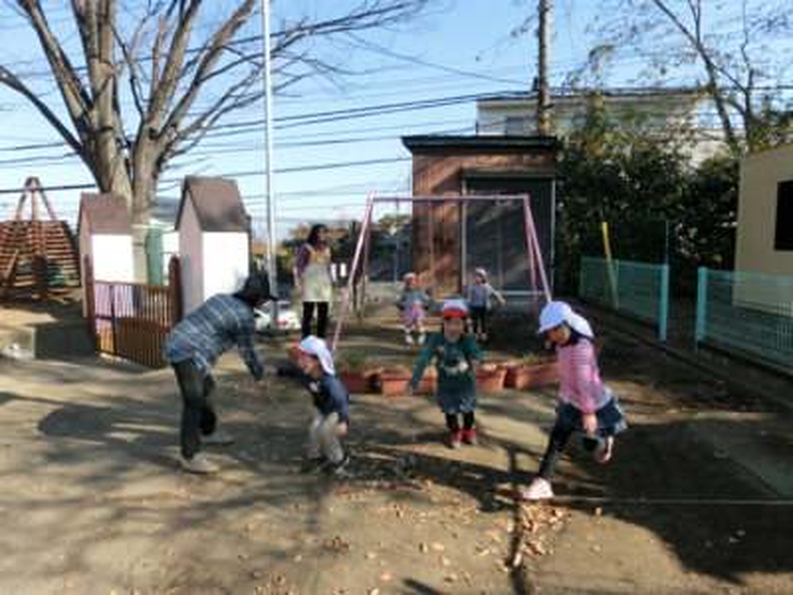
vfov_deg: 56.8
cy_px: 298
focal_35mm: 24
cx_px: 396
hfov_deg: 71.6
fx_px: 550
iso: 80
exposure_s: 1/640
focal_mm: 4.24
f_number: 3
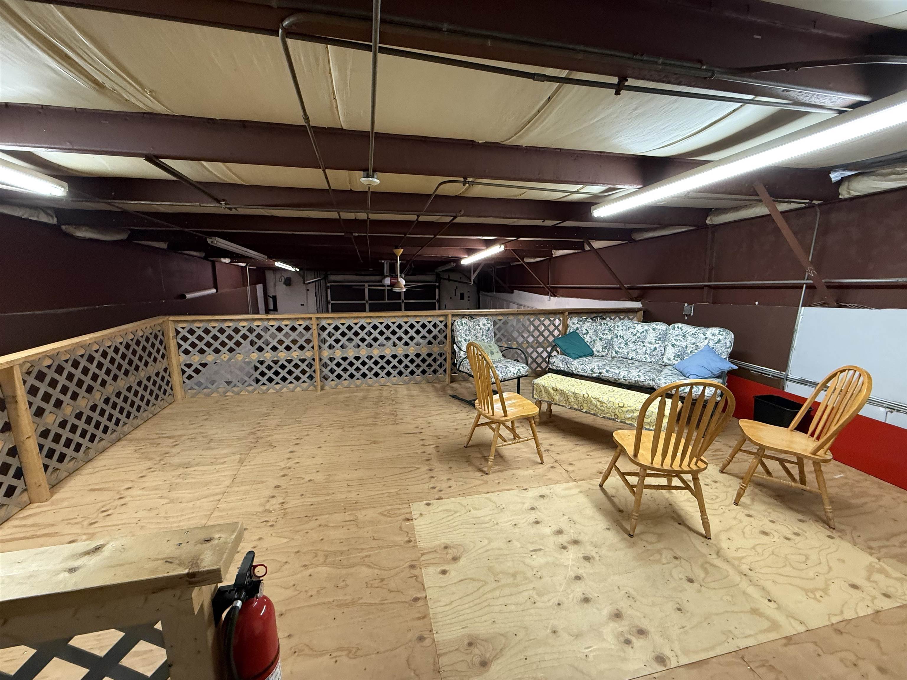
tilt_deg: -12.2
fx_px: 367
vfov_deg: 85.7
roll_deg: -0.8
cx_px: 454
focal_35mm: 14
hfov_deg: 102.1
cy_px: 340
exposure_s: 1/60
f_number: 2.2
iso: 320
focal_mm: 2.22
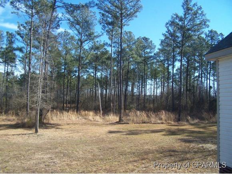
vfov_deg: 37.8
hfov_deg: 48.9
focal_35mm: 38
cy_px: 87
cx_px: 116
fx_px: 255
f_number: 2.8
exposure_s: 1/350
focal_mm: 6.3
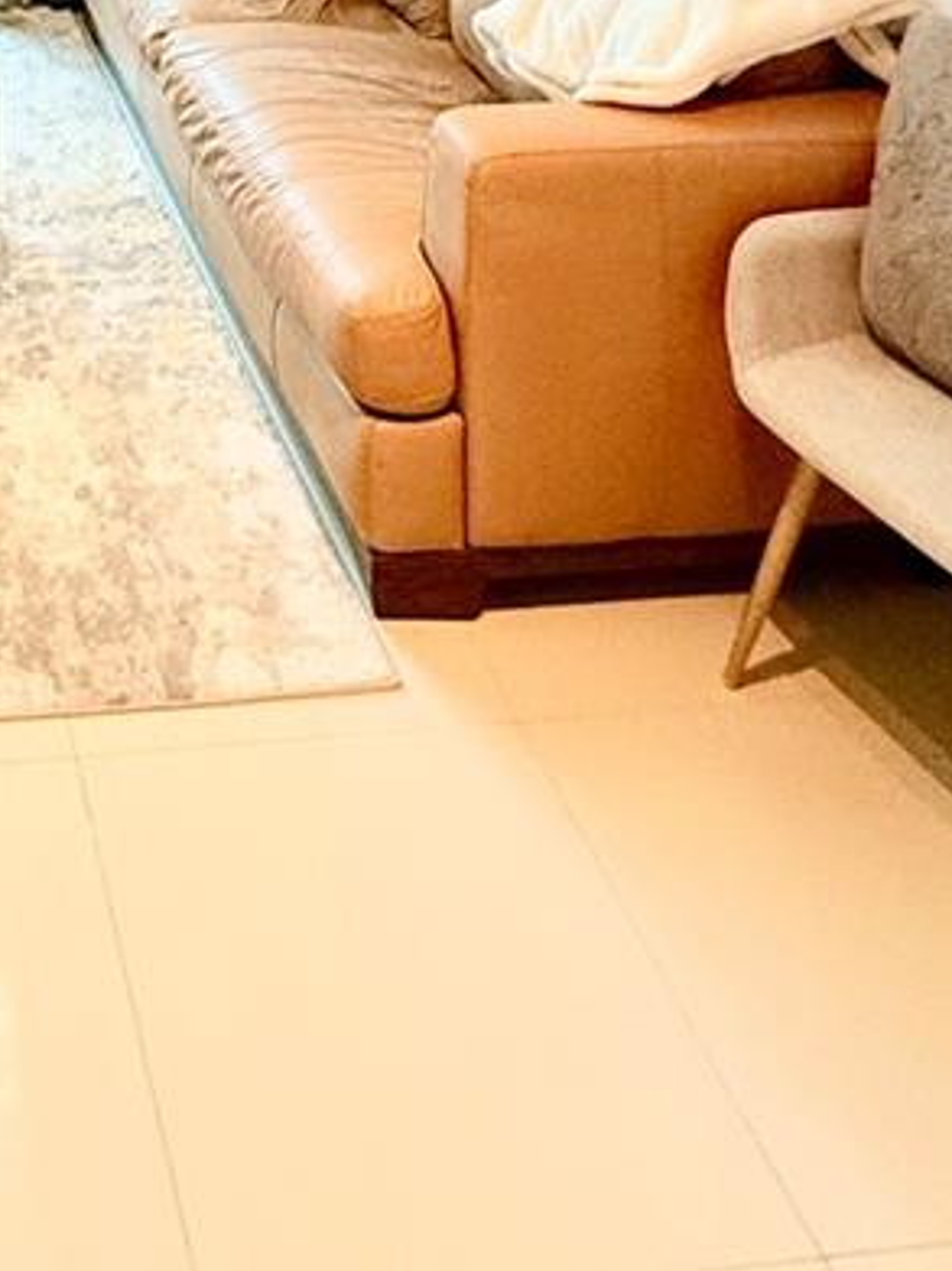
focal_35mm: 43
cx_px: -101
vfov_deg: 29.9
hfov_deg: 30.1
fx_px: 1578
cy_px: -549
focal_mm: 2.22
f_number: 2.2
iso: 400
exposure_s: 1/60
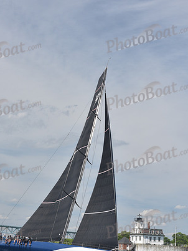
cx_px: 74
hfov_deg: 13.7
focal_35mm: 108
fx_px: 782
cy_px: 136
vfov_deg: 18.2
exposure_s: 1/800
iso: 320
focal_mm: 78
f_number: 6.3
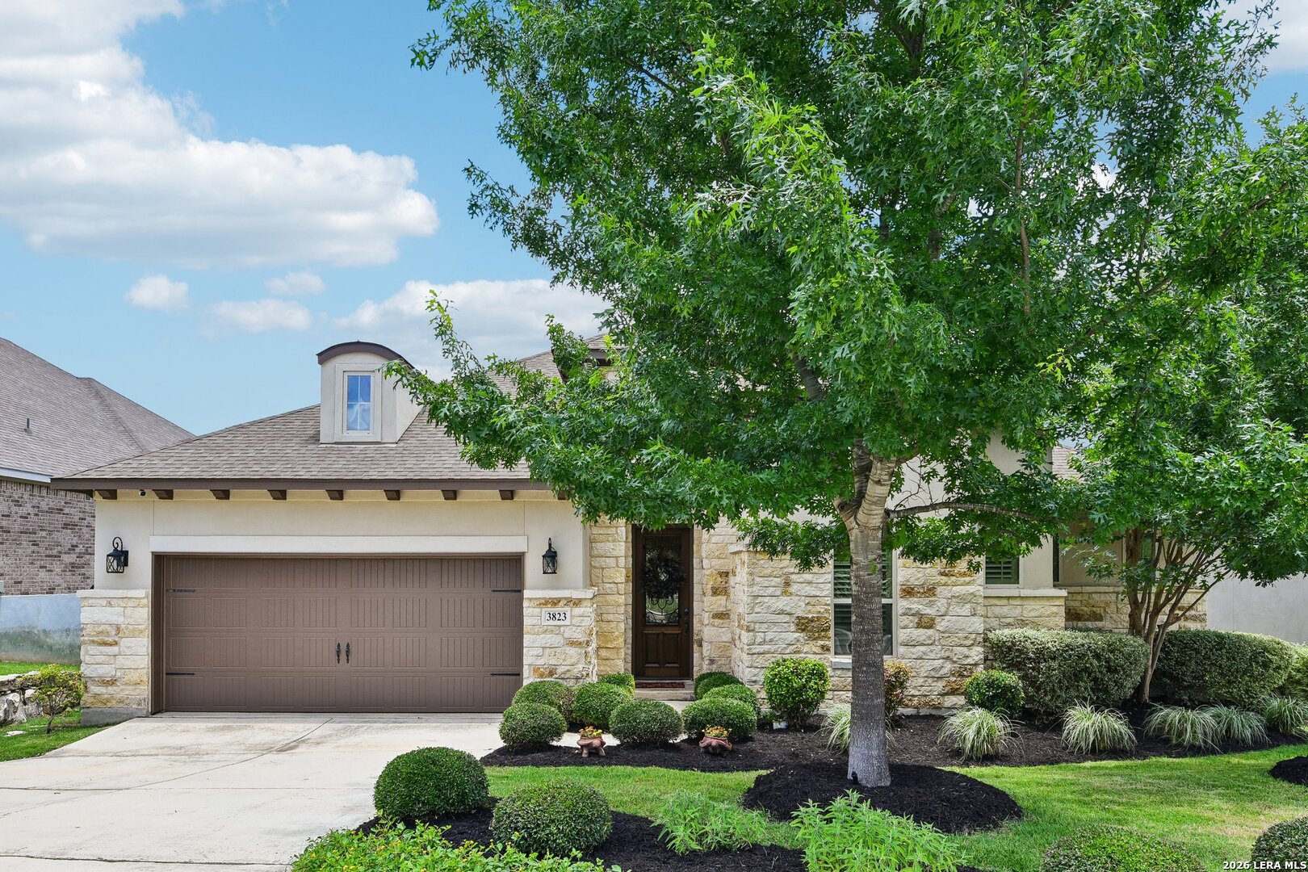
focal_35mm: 23
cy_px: 436
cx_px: 654
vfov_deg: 55.1
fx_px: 836
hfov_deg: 76.1
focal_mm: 23
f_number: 8
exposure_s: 1/320
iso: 400
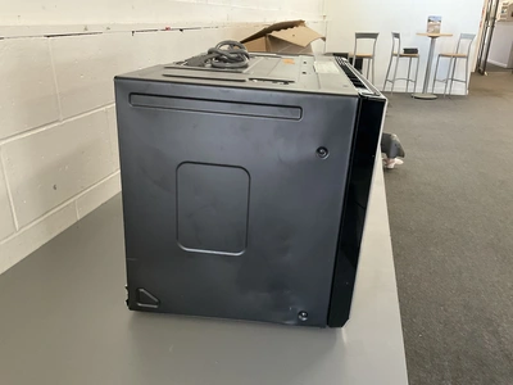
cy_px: 192
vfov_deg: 48.2
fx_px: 430
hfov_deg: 61.7
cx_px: 256
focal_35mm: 29
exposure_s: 1/60
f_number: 1.8
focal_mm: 3
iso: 250
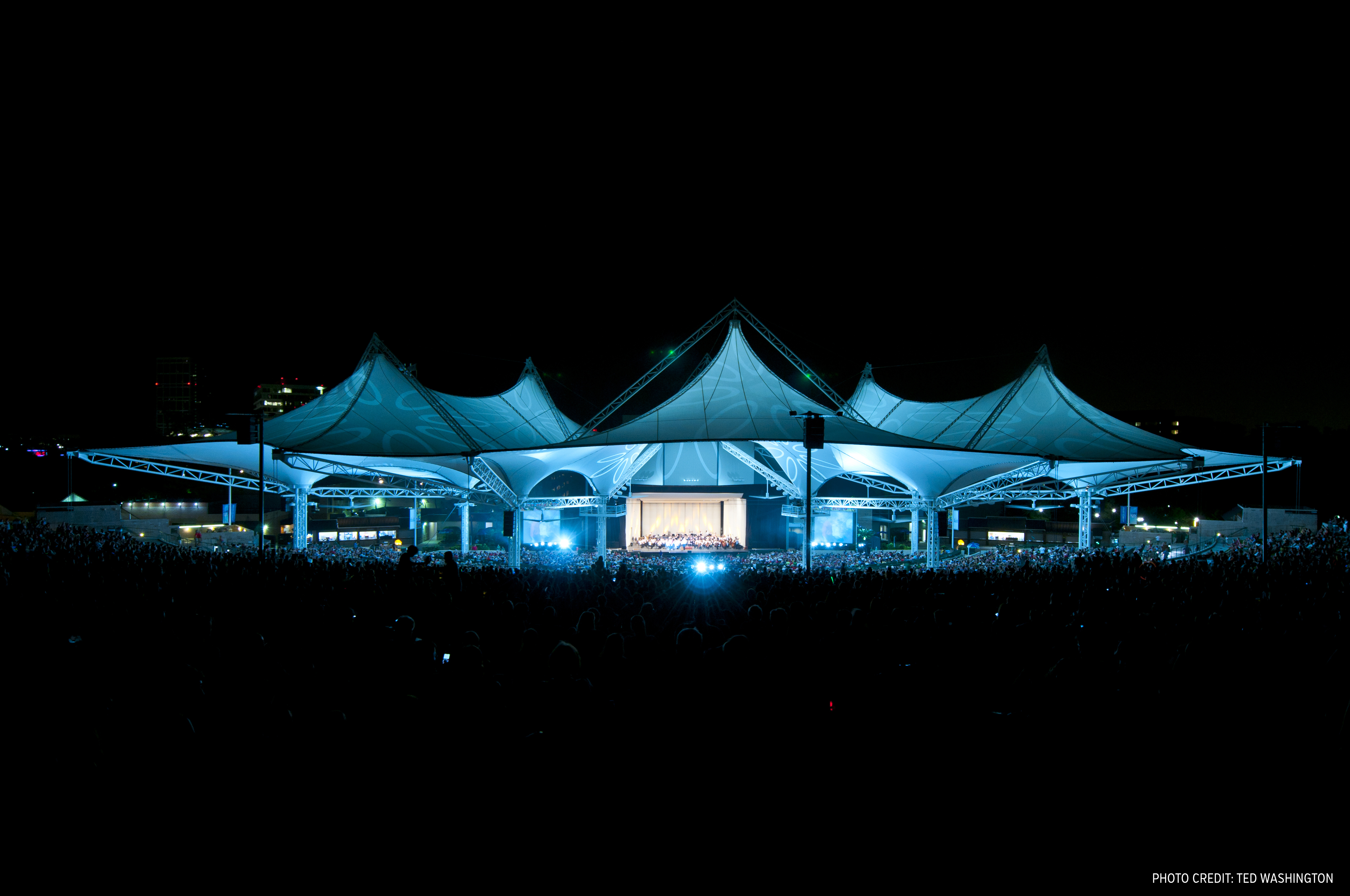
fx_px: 787
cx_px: 675
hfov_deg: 81.3
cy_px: 448
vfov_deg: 59.4
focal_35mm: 21
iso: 200
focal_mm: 14
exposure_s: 1/3
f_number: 5.6
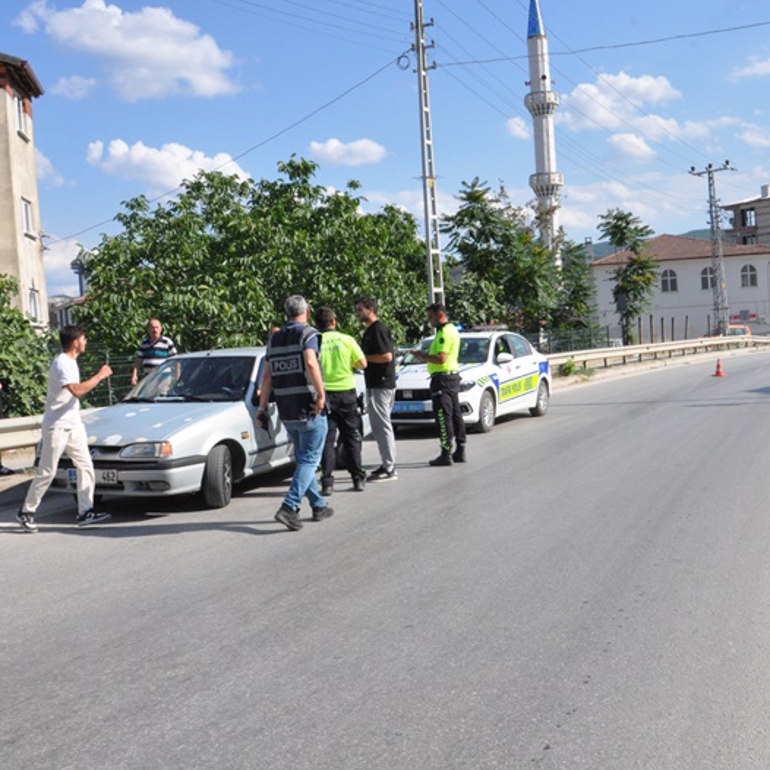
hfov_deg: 41.1
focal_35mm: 41
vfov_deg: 41.3
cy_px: 384
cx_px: 455
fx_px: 1023
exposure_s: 1/1250
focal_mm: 21
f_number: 18
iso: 2000
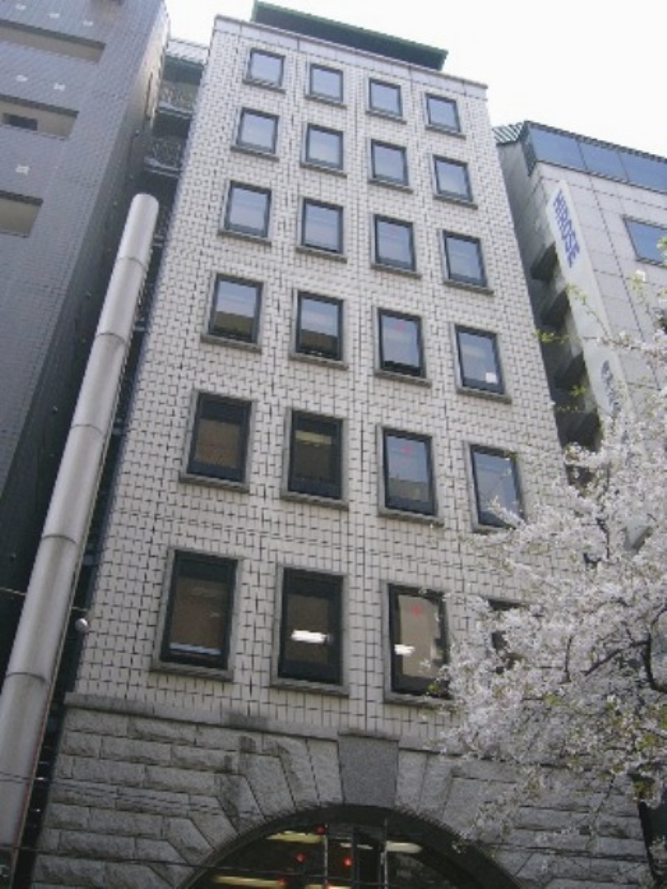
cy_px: 444
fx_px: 899
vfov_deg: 52.6
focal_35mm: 35
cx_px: 334
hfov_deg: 40.7
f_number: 2.8
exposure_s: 1/320
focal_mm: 5.8
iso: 50
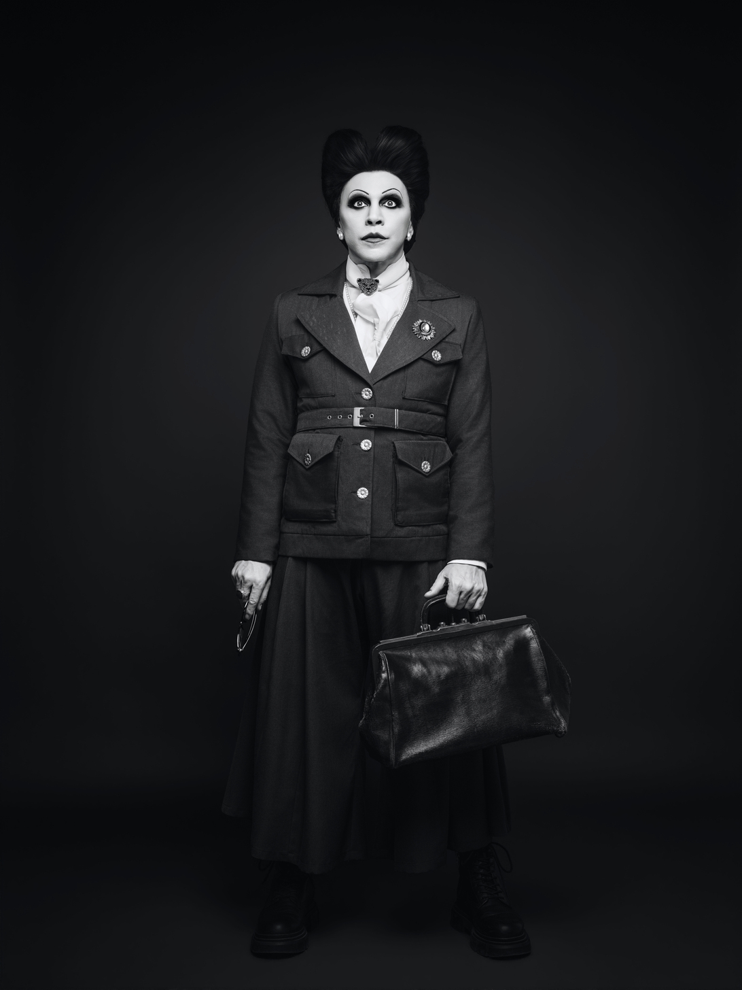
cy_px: 495
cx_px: 371
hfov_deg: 29.1
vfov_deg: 38.2
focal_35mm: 50
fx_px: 1429
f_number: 8
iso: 50
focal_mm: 63
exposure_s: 1/125
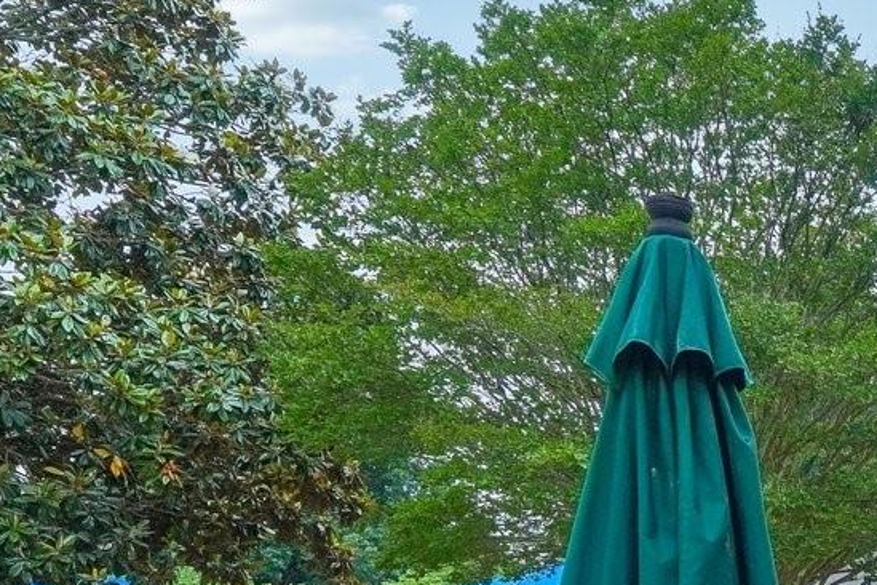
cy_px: 779
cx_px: 1243
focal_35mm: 56
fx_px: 1364
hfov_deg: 27.3
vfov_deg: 21.6
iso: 320
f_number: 8
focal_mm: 10
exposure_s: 1/30
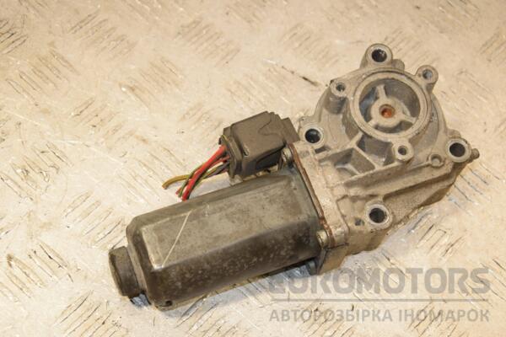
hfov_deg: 26.0
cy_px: 168
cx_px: 253
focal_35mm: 78
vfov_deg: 17.5
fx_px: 1096
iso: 800
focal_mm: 52
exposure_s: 1/200
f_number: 7.1
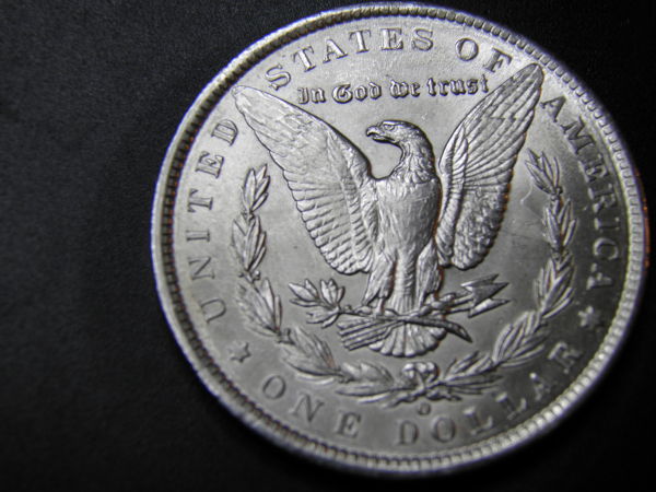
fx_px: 1592
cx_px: 328
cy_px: 246
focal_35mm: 84
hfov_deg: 23.3
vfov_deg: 17.6
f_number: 3.9
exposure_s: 1/80
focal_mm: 15.2
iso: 50
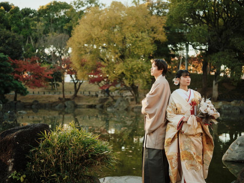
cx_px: 122
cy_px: 92
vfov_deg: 29.1
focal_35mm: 50
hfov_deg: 38.2
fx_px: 352
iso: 640
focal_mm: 63
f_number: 2.8
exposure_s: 1/250
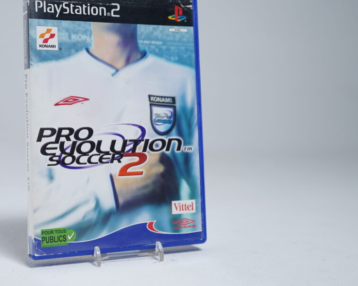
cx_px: 110
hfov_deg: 33.8
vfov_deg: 27.5
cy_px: 109
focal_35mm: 55
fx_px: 583
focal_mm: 37
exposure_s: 1/25
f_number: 4
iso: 160
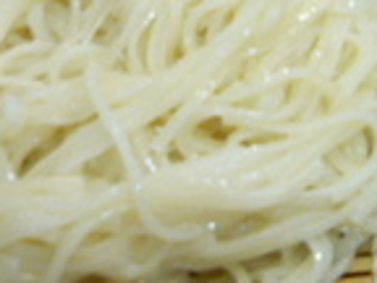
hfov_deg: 19.6
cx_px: 408
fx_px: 1046
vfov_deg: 15.1
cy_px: -7
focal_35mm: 96
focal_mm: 5.5
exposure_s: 1/30
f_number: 2.8
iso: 250
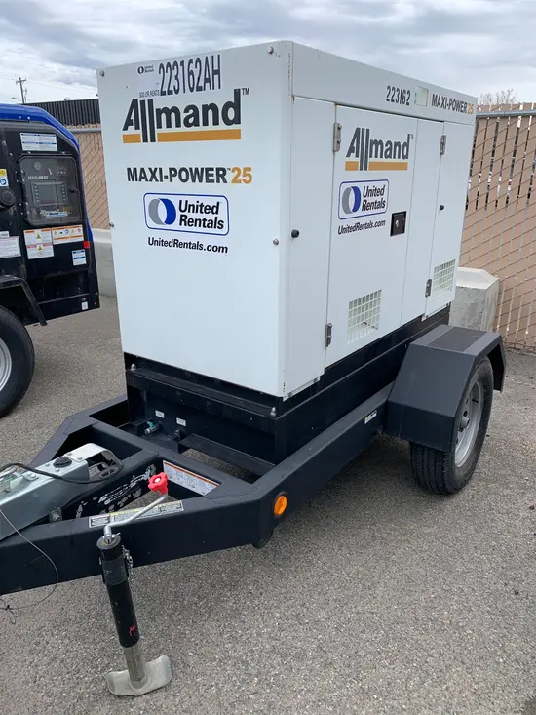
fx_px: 537
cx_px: 268
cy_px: 358
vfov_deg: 67.3
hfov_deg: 53.1
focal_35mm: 26
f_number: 1.8
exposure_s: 1/716
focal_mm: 4.25
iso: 25
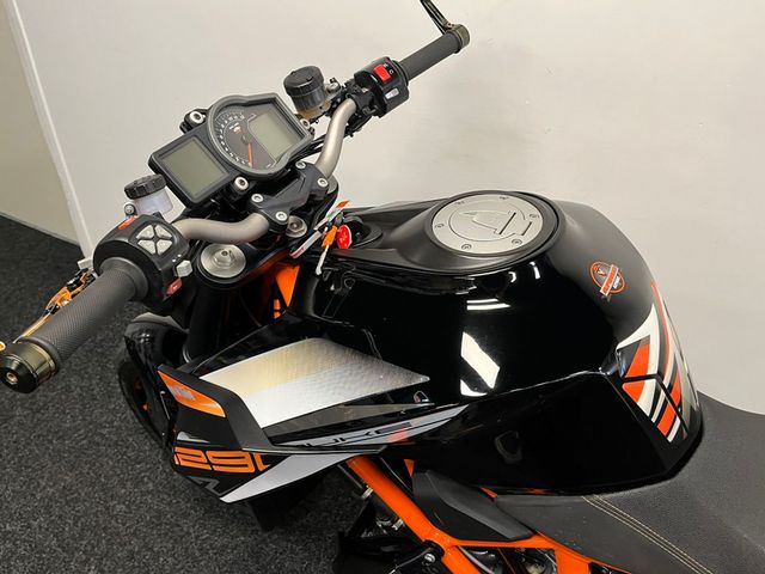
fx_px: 575
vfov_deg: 53.1
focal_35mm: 26
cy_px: 287
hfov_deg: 67.3
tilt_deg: -34.0
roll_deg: -0.9
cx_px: 382
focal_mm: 5.1
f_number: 1.6
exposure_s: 1/50
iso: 100
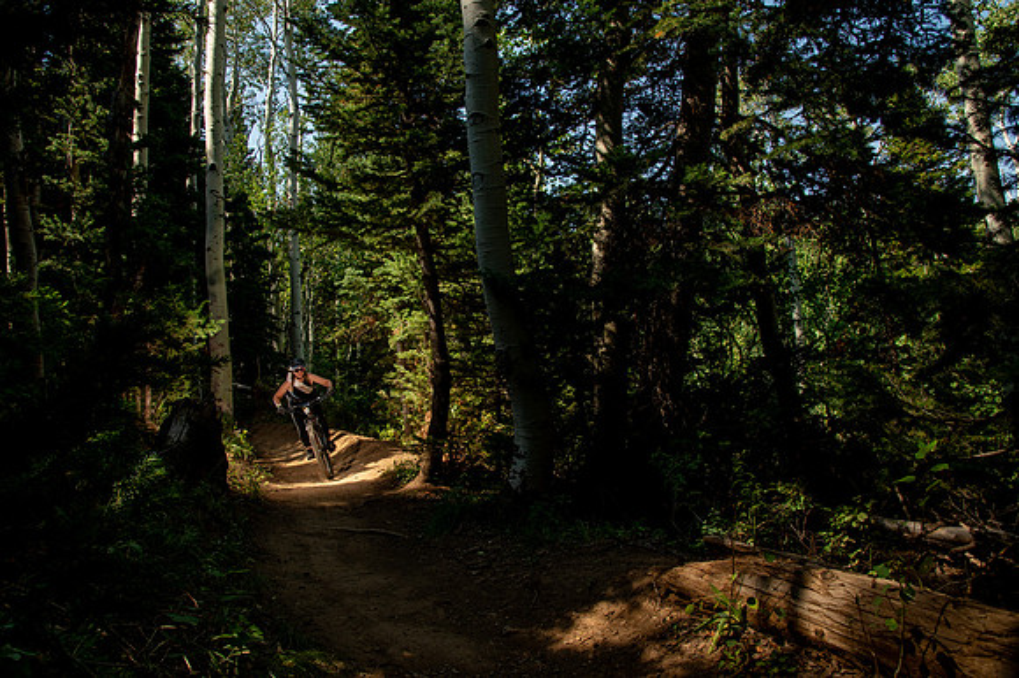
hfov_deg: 70.9
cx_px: 494
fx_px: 716
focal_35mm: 25
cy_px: 338
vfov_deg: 50.7
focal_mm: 24
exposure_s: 1/320
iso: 500
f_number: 10
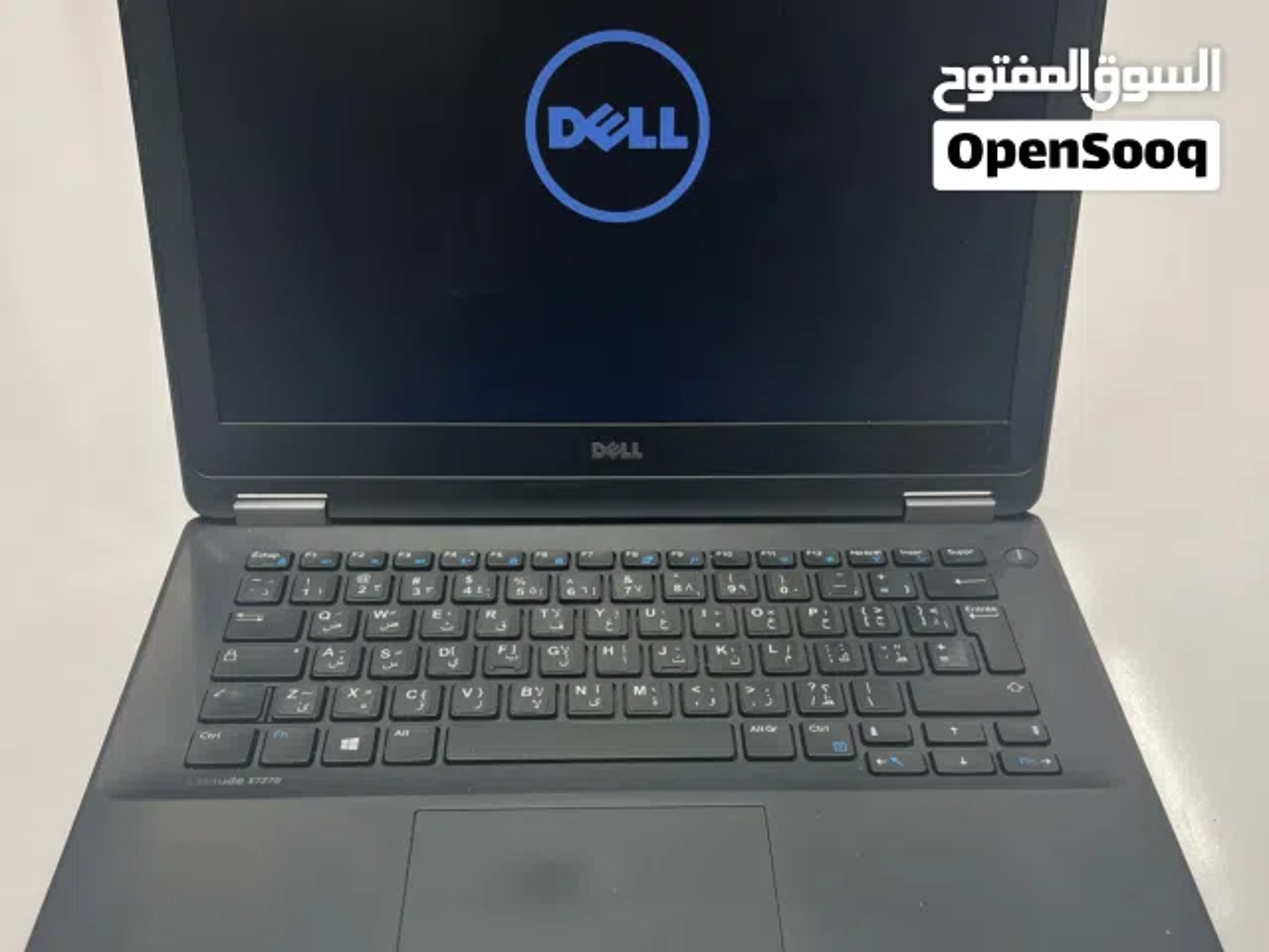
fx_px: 953
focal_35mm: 26
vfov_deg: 53.1
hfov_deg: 67.3
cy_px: 476
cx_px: 634
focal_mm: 5.7
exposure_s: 1/110
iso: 32
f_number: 1.5
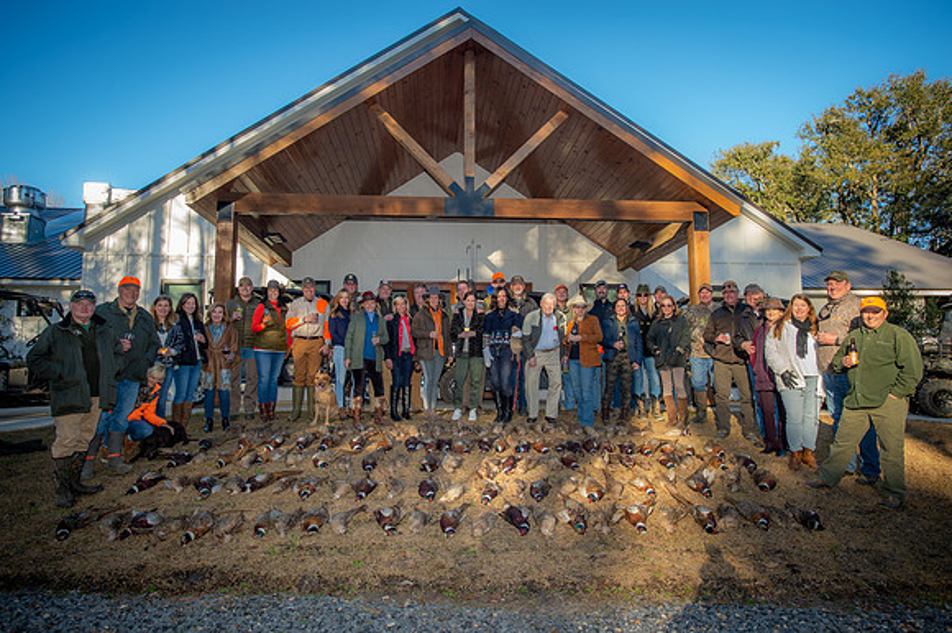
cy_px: 316
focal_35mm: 24
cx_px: 476
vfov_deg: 53.1
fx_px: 634
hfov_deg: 73.8
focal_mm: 24
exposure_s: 1/160
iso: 160
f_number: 4.5
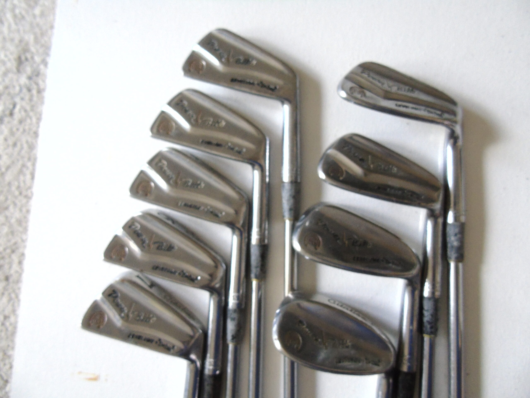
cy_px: 199
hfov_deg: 69.4
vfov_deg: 54.9
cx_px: 265
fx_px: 383
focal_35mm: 25
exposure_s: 1/30
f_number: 3.4
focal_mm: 4.4
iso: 400
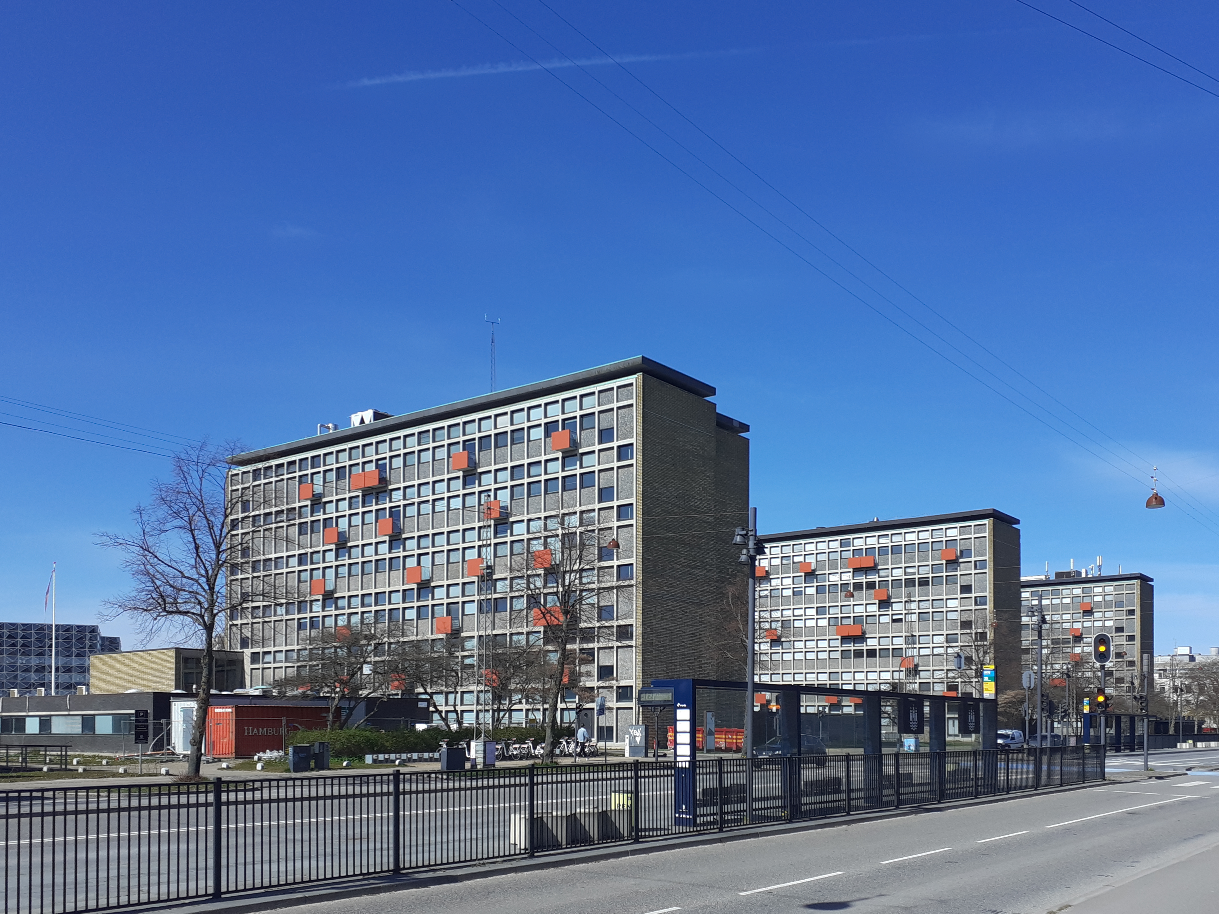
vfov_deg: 48.2
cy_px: 489
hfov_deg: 61.6
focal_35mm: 29
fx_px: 1021
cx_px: 642
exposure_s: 1/1900
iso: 40
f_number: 1.9
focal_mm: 3.6
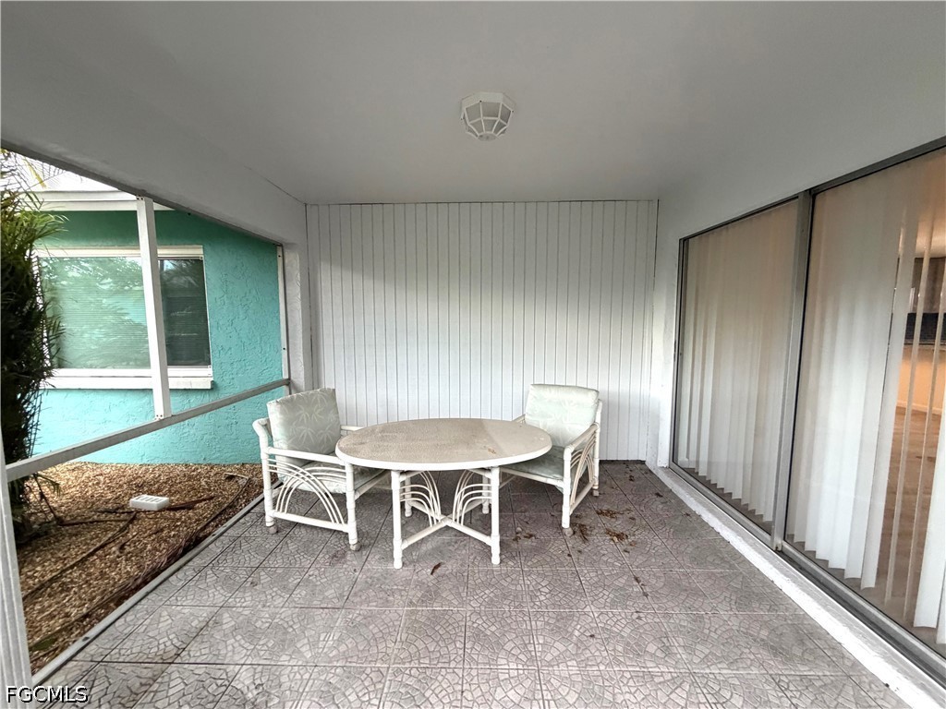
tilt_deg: -6.1
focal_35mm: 14
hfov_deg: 102.1
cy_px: 354
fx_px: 383
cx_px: 473
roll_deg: +0.6
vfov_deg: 85.7
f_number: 2.2
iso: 320
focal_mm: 2.22
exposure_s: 1/98
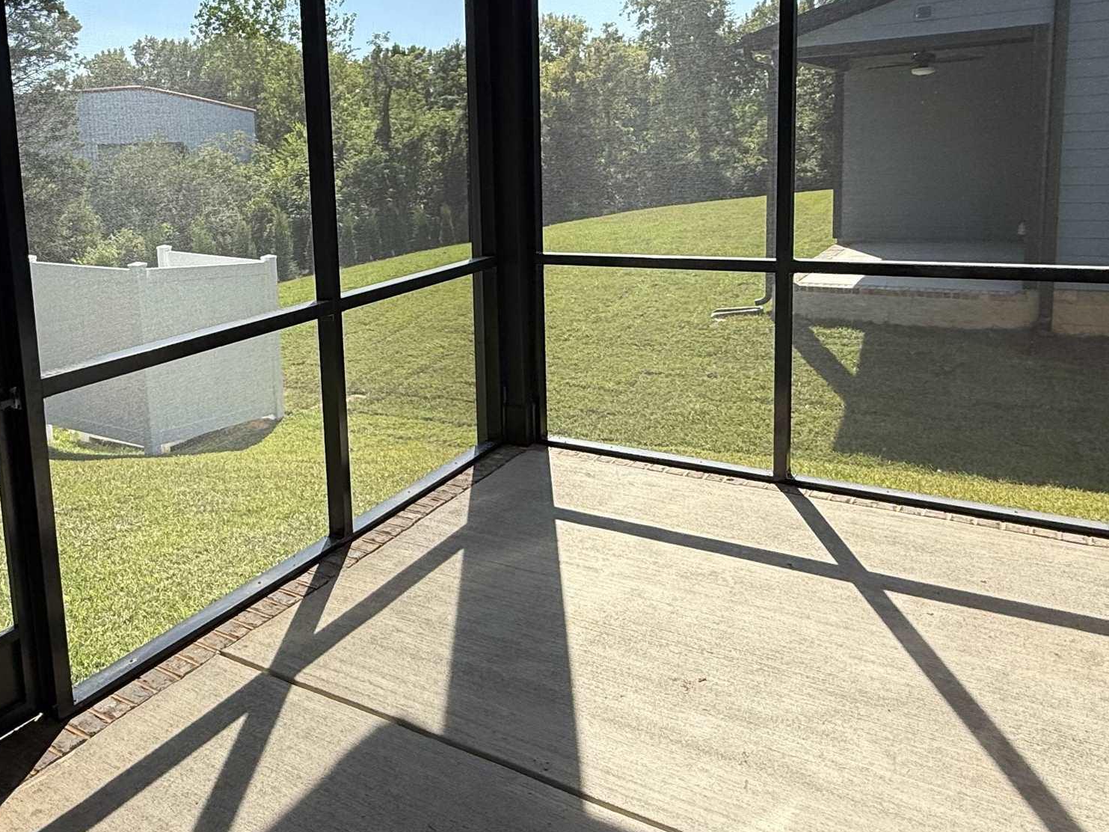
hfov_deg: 59.4
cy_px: 273
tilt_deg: -6.7
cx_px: 324
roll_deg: +3.0
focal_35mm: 29
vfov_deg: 47.4
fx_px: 929
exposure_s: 1/928
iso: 50
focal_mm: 2.22
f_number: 2.2
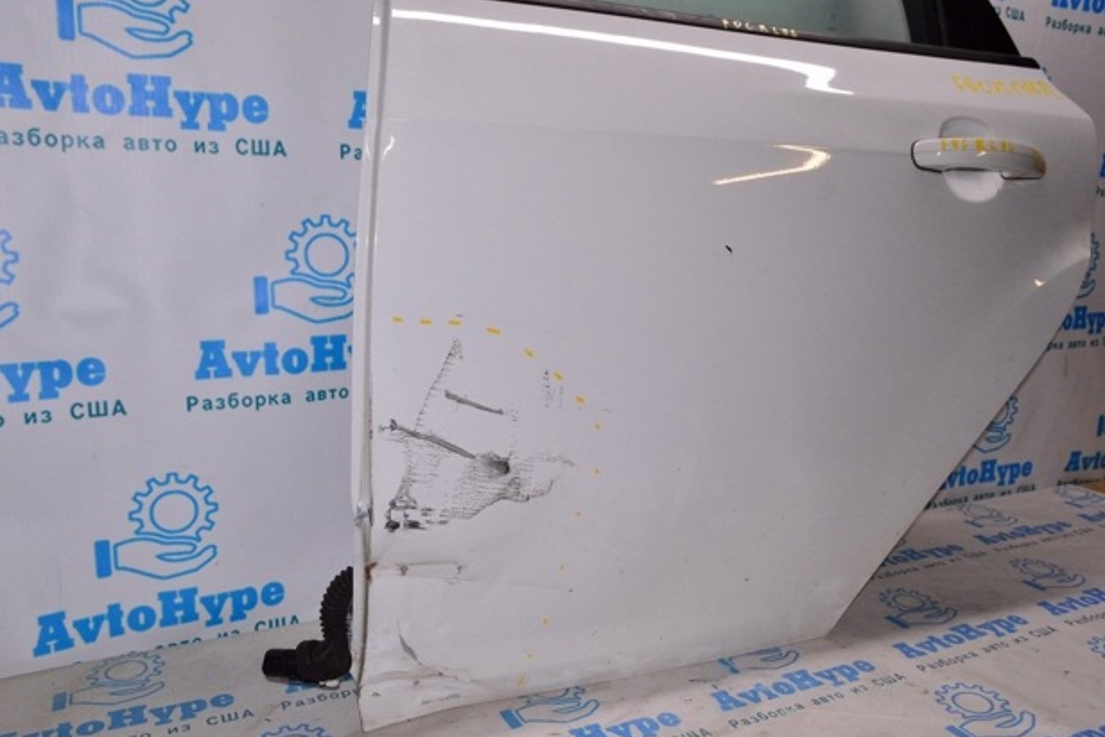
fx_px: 860
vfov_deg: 46.4
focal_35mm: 28
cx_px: 563
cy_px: 361
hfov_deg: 65.5
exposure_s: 1/200
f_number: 8
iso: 1600
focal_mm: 18
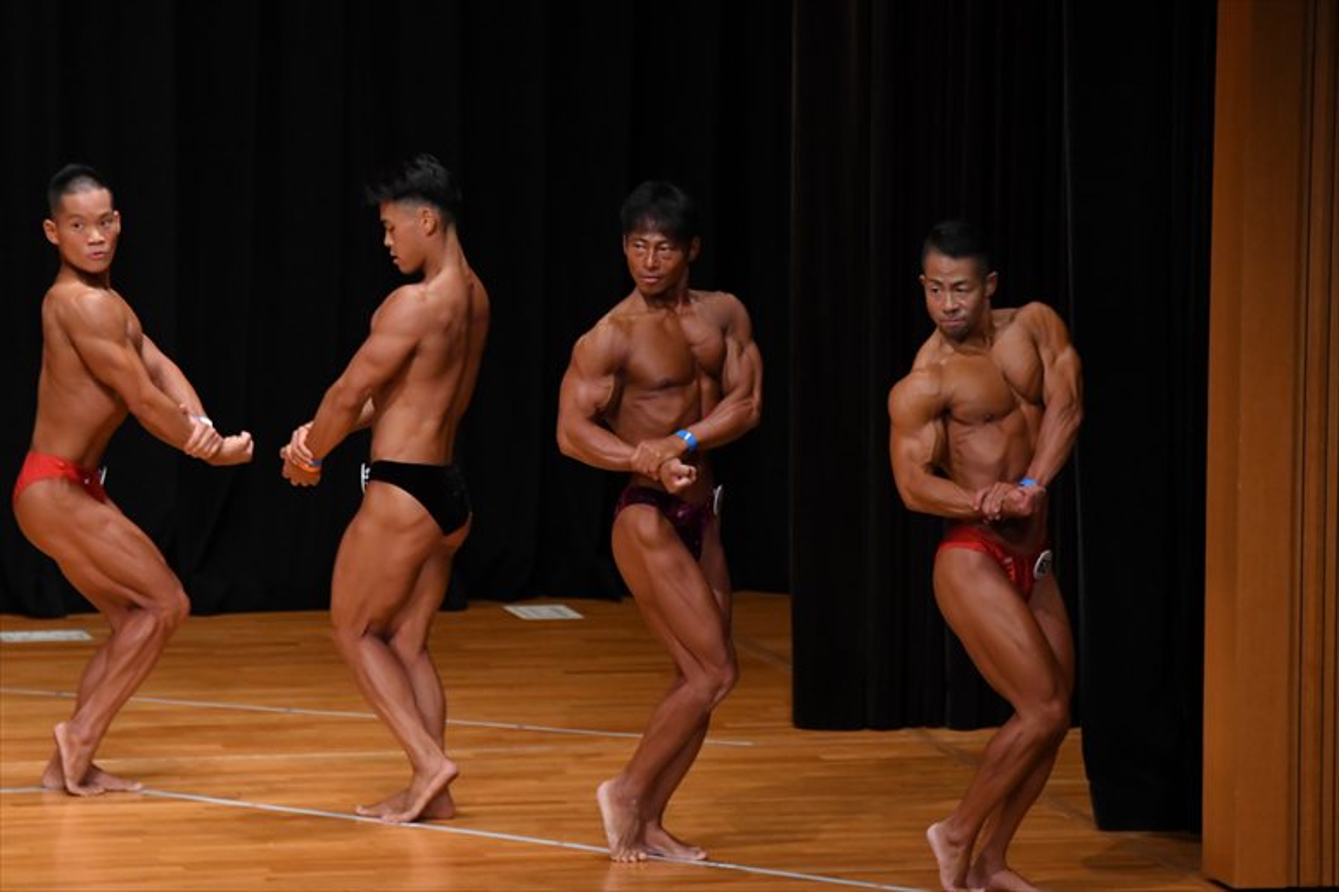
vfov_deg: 5.4
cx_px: 670
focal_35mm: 255
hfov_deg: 8.1
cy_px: 446
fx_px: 9480
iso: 3200
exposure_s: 1/400
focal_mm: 170
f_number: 5.6
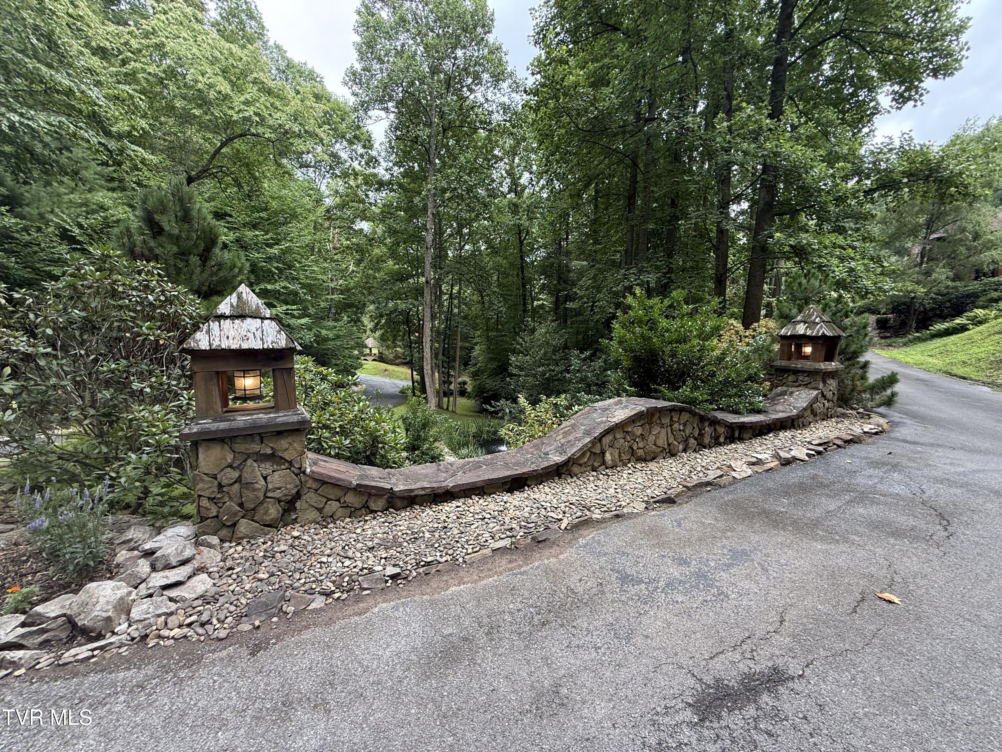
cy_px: 376
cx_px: 501
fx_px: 405
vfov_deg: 85.7
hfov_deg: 102.1
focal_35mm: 14
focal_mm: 2.22
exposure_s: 1/150
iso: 64
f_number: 2.2
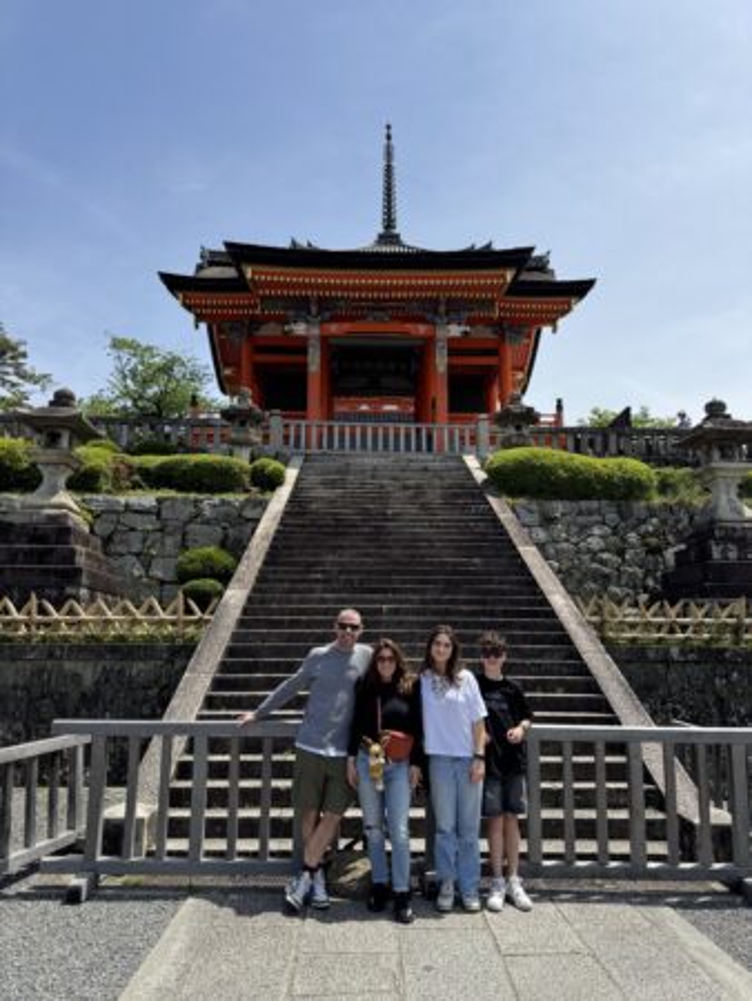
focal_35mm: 24
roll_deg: -1.1
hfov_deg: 56.9
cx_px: 376
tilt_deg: +12.3
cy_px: 500
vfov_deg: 71.6
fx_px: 695
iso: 80
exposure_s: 1/3802
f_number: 1.78
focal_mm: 6.76
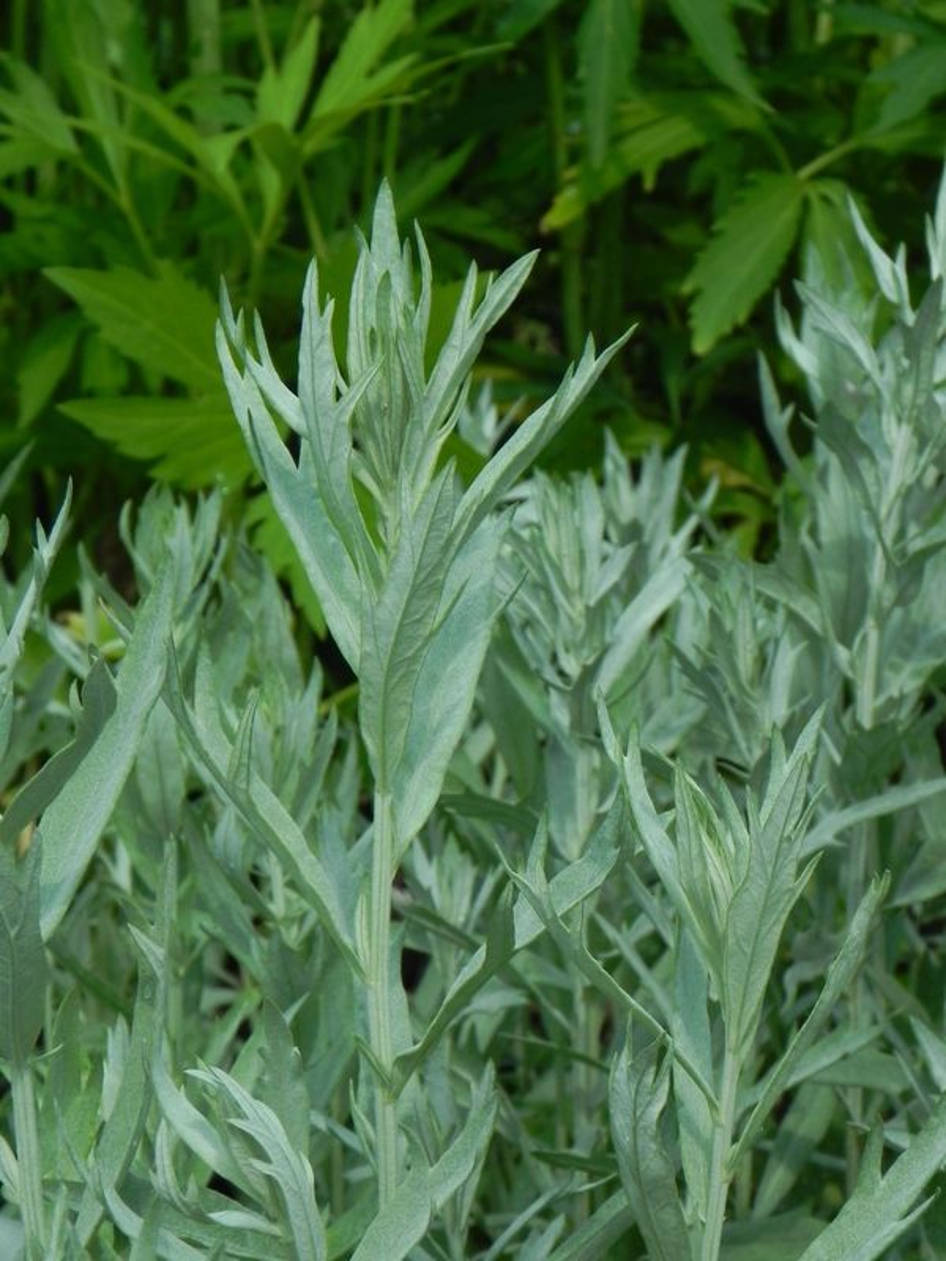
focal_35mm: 117
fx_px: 4263
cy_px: 630
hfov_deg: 12.7
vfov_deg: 16.8
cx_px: 473
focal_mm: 20.8
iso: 160
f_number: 7.1
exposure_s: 1/500
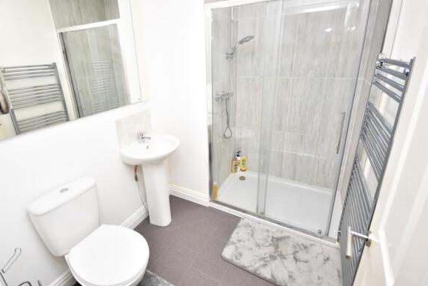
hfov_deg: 93.1
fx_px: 202
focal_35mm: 17
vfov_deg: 70.2
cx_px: 198
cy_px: 126
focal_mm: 10
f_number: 4
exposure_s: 1/125
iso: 1100
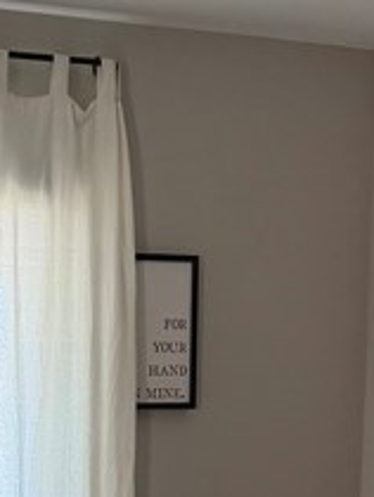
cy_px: 682
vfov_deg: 15.8
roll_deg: -0.4
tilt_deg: -9.8
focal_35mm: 117
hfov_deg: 12.5
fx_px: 1682
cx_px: -33
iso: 200
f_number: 1.78
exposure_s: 1/69
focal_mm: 6.76
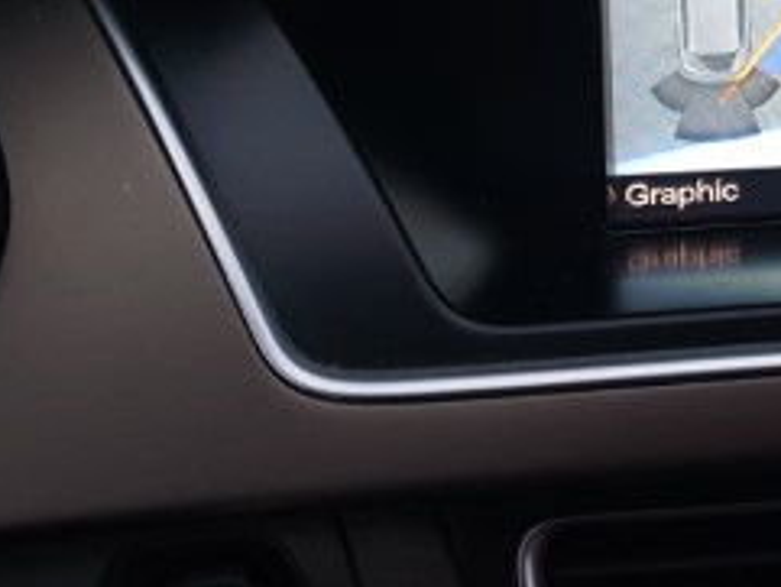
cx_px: 917
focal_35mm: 69
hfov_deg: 25.5
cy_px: -3
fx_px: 1558
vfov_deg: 20.6
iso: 160
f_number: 1.5
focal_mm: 4.3
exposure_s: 1/50
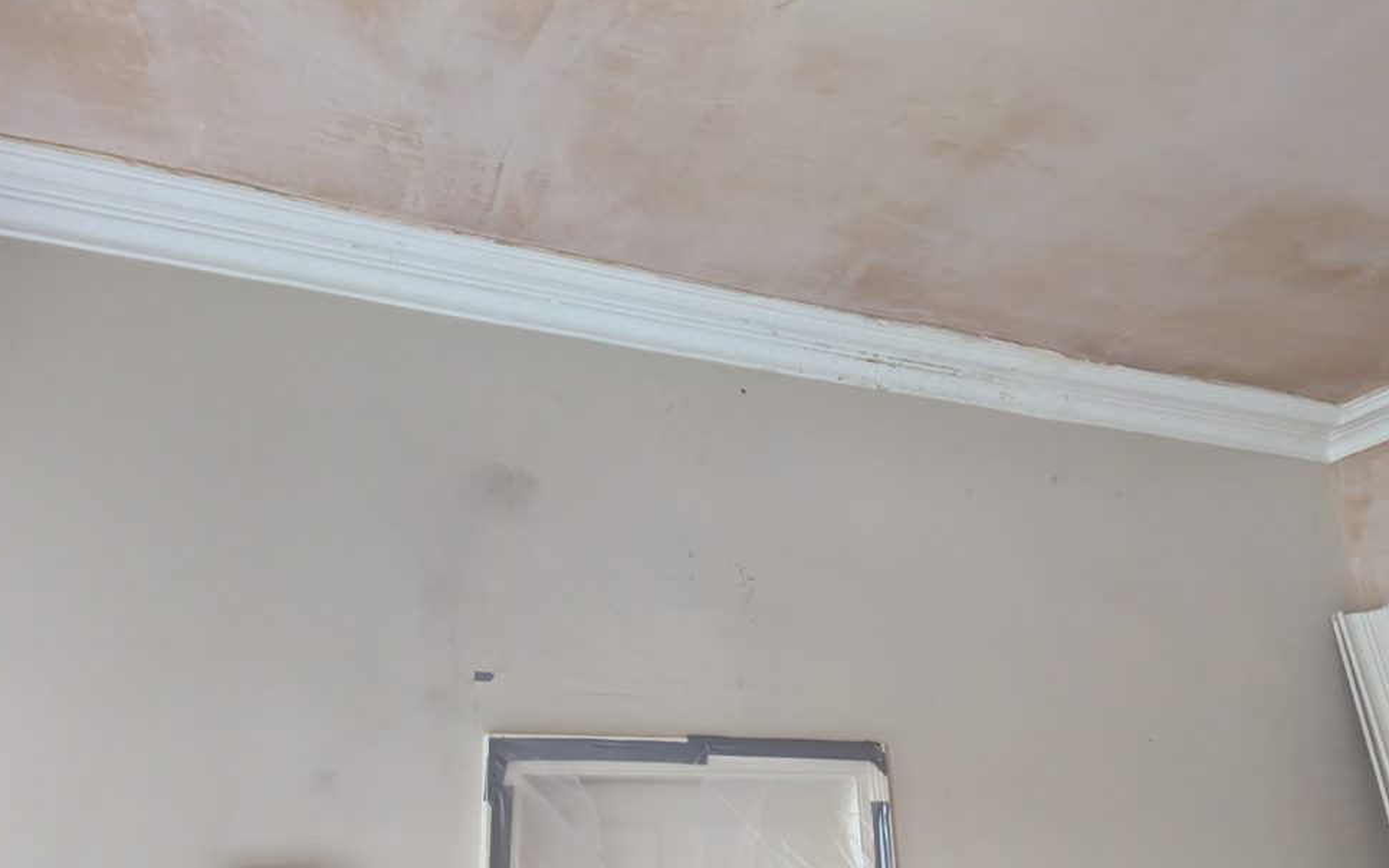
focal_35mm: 27
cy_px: 548
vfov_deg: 45.6
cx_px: 677
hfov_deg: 68.4
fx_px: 1022
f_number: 1.85
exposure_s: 1/184
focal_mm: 6.81
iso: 2409
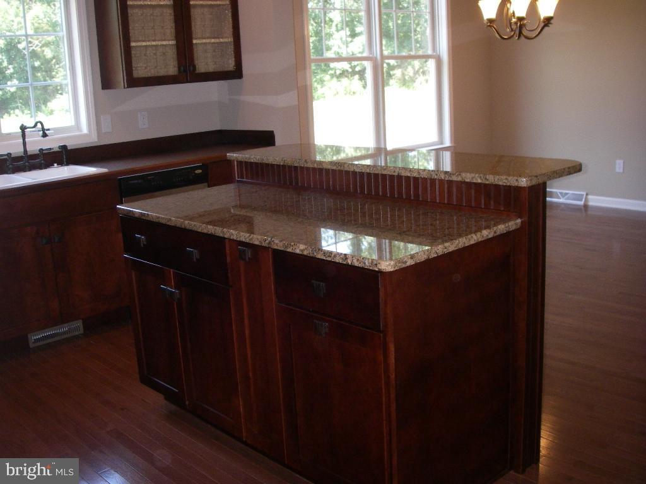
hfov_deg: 49.0
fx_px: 709
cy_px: 242
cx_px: 323
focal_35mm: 38
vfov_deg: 37.7
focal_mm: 6.3
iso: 200
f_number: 3.3
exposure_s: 1/40
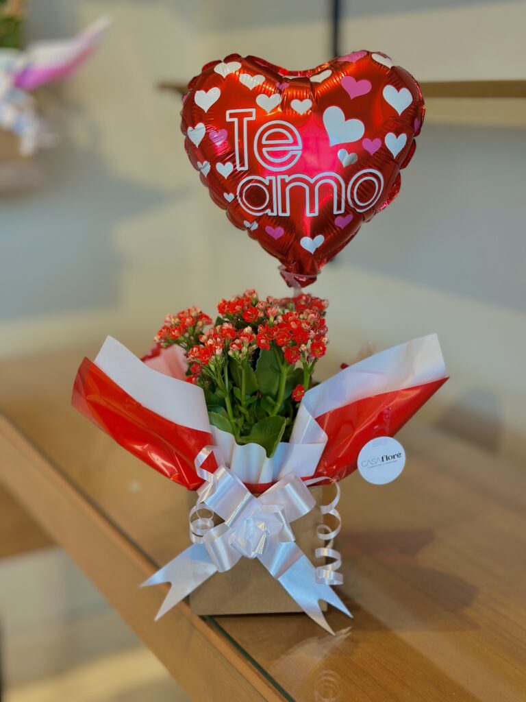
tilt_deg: -15.3
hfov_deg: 30.3
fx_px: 972
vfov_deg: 39.7
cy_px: 351
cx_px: 263
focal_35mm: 48
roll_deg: -0.6
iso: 80
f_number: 1.78
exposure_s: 1/60
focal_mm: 6.86
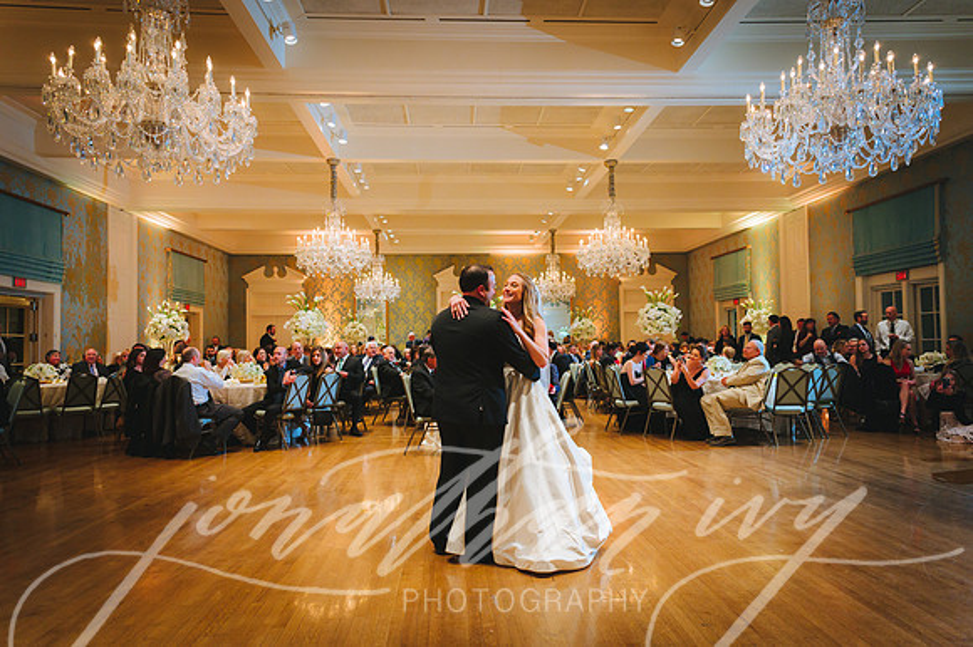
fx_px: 648
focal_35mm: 24
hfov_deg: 73.8
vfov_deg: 53.1
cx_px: 486
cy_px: 324
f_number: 2.8
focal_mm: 24
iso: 1250
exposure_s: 1/80
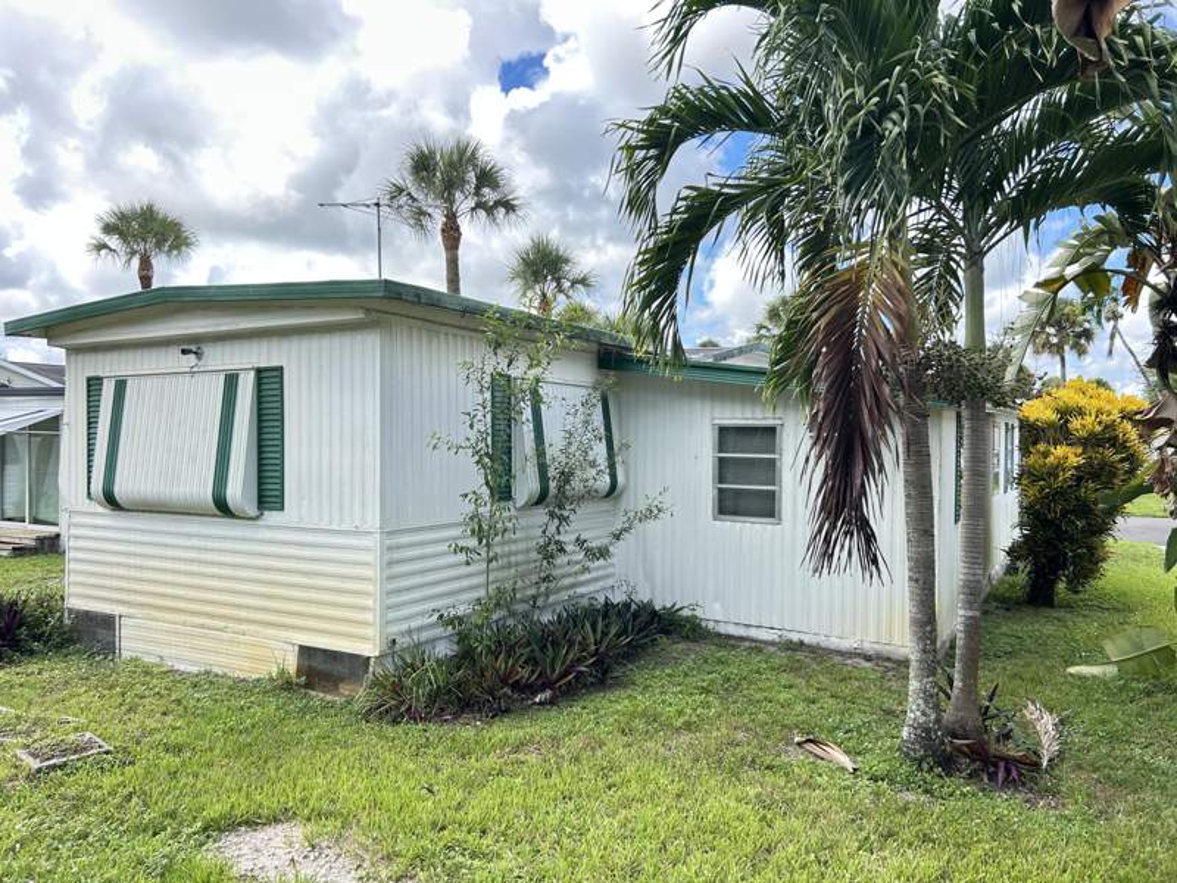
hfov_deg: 67.3
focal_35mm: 26
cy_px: 442
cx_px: 588
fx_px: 884
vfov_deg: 53.1
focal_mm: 5.7
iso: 50
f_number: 1.5
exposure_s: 1/733
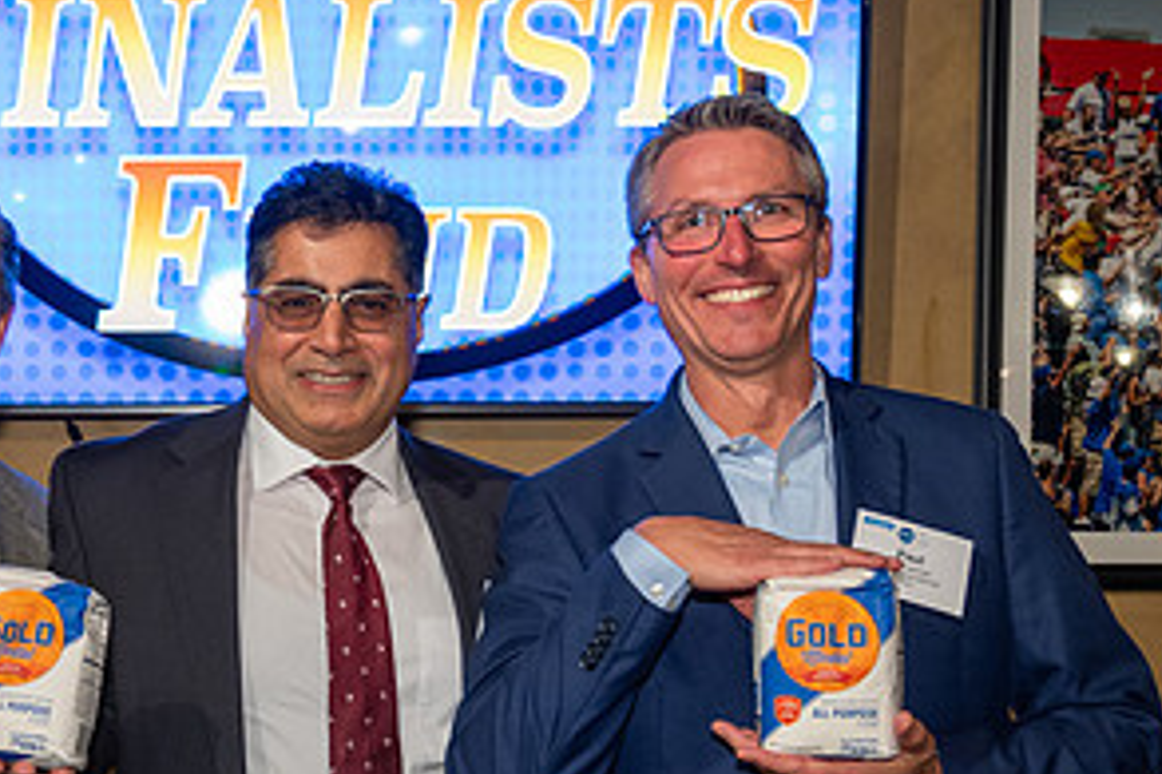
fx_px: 1968
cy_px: 571
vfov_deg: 22.1
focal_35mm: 61
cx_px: 239
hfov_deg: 32.1
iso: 2500
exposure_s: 1/100
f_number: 4
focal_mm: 27.5
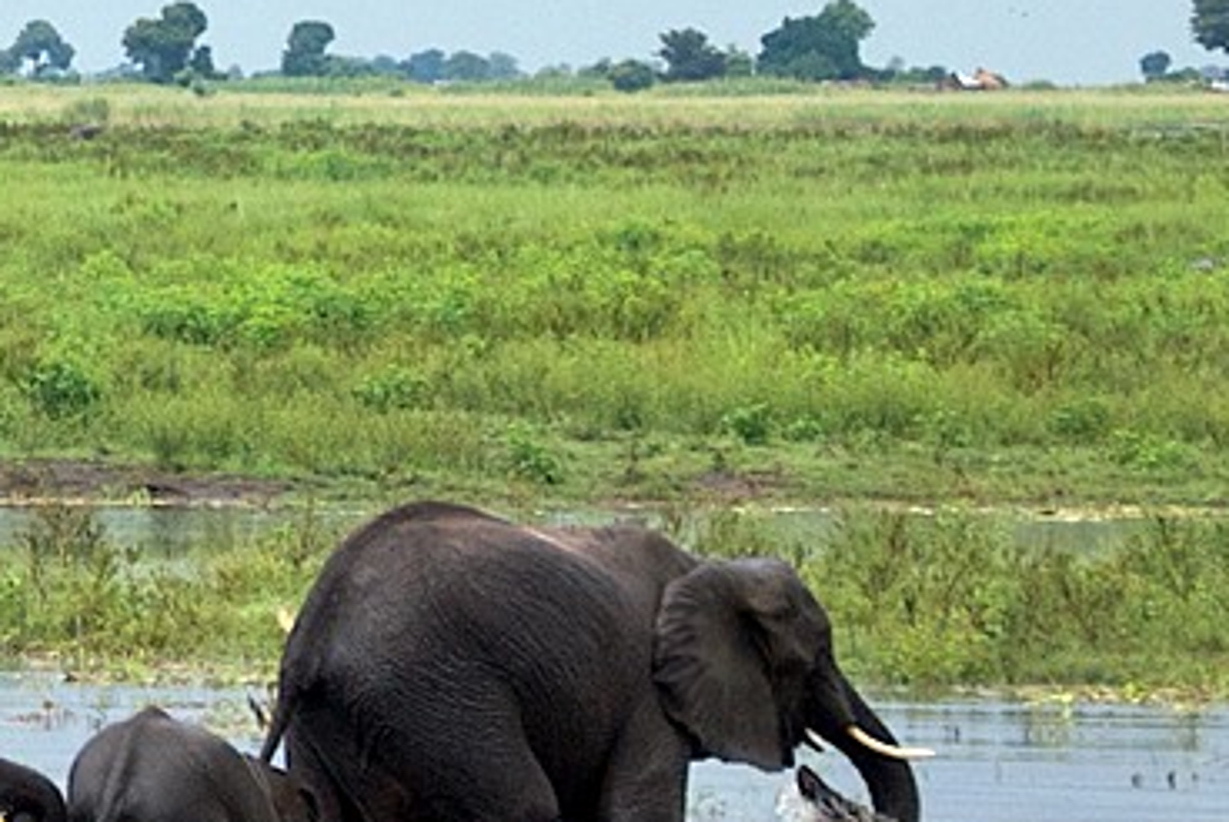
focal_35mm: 407
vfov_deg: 3.4
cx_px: -1202
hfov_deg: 5.0
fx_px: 13905
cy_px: 185
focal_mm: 52
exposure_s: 1/320
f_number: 5
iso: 200
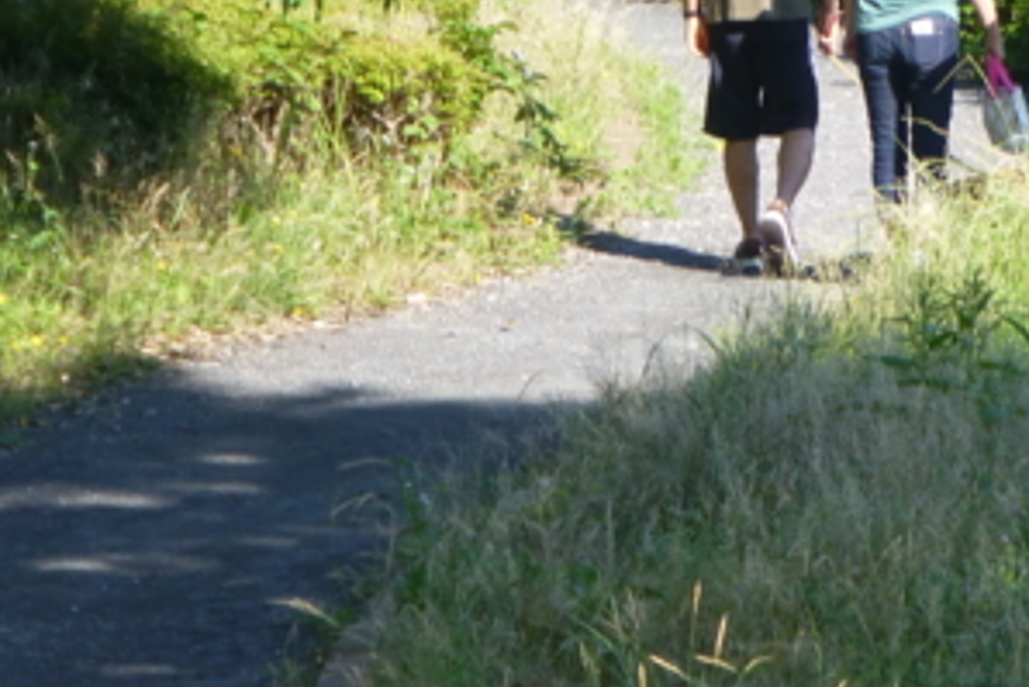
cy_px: 83
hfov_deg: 5.7
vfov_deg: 3.8
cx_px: 777
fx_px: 10295
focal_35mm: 360
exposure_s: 1/160
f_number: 5.4
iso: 100
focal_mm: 23.1
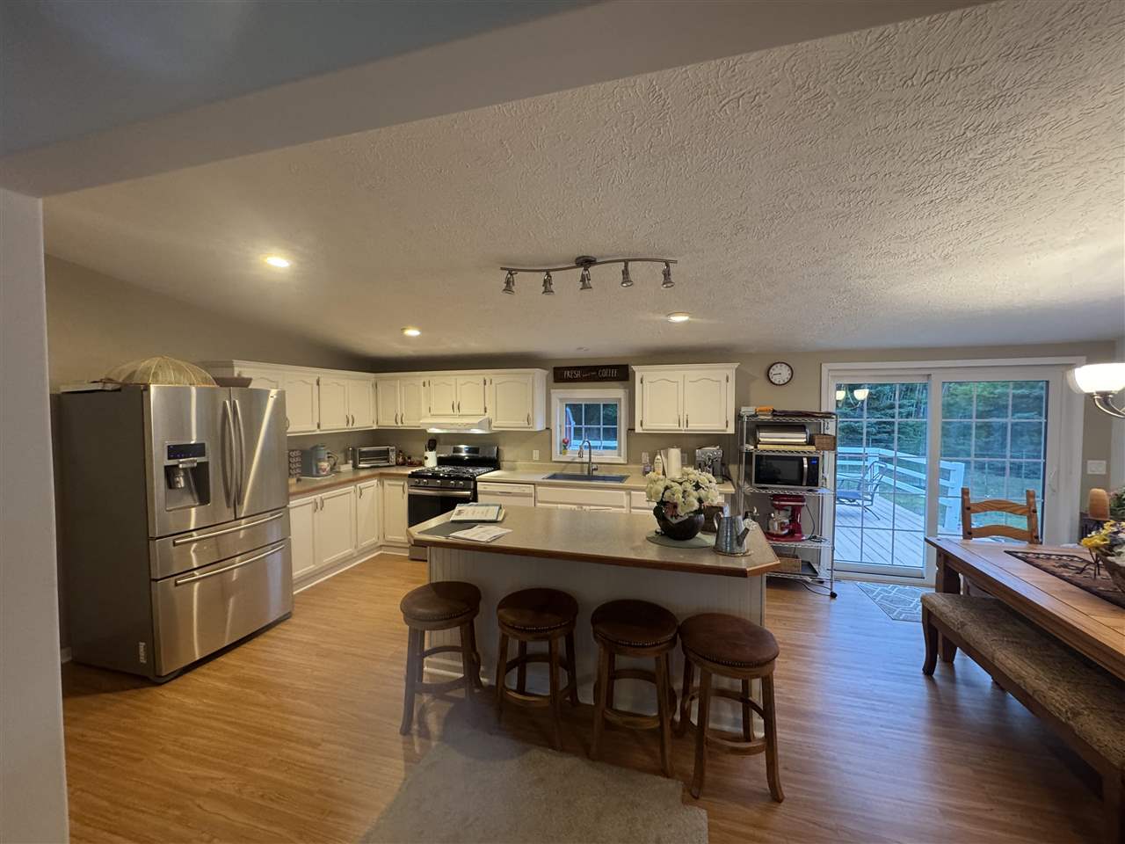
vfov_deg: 85.7
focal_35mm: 14
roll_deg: +0.1
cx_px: 562
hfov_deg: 102.1
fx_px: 455
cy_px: 422
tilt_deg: -3.2
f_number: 2.2
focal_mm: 2.22
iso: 320
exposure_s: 1/60
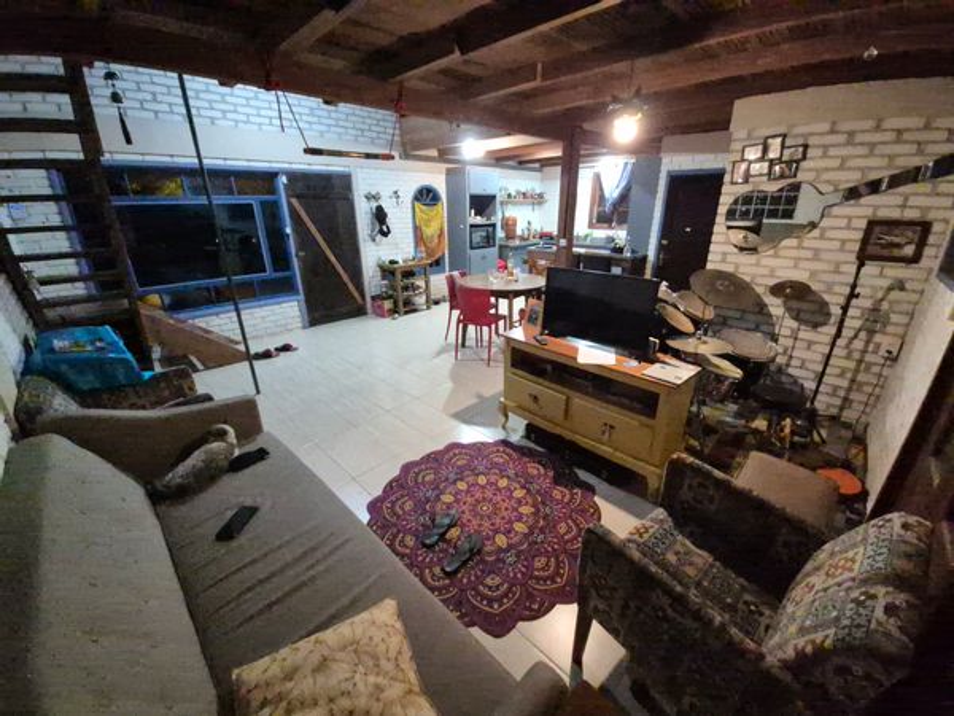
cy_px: 358
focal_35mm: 13
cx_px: 477
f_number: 2.2
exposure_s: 1/60
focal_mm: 1.74
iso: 1250
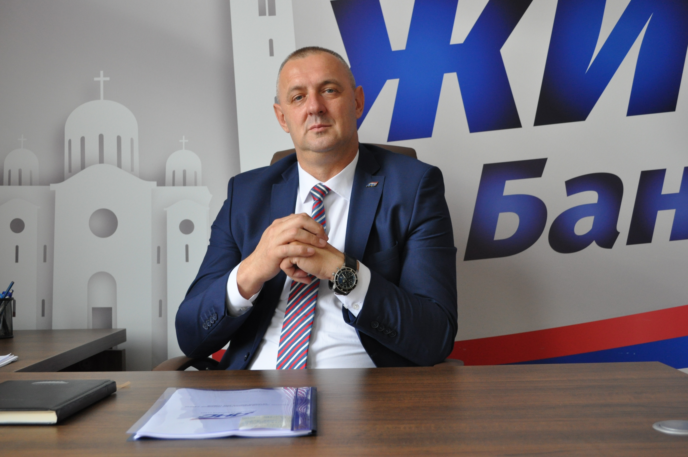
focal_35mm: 45
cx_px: 344
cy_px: 228
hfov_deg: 43.7
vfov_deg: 29.8
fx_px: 859
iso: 800
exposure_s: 1/40
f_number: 4.5
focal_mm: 30
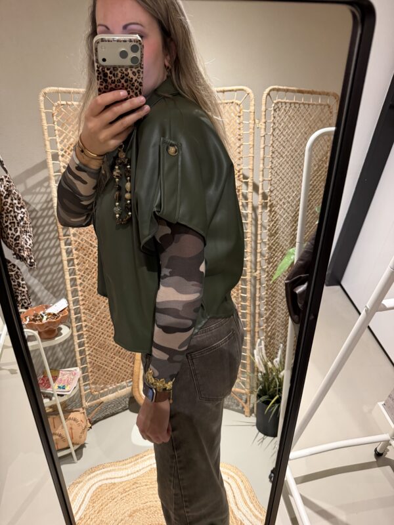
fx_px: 364
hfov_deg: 56.8
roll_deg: -3.3
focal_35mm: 24
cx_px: 197
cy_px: 262
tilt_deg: -40.1
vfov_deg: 71.6
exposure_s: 1/33
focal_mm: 6.76
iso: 1000
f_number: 1.78
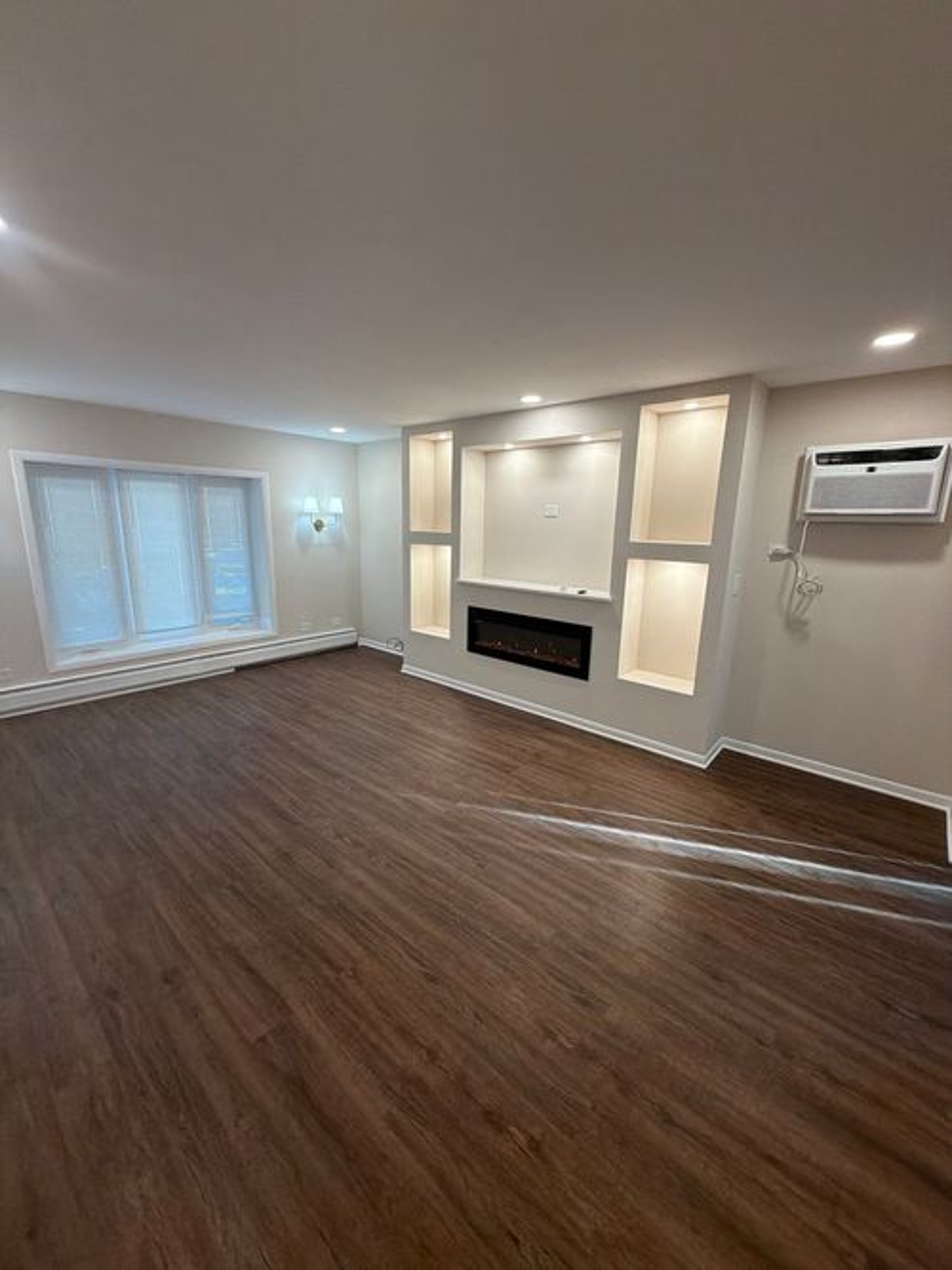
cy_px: 635
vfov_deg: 102.1
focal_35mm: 14
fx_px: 514
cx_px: 476
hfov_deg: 85.7
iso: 250
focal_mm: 2.22
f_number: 2.2
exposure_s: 1/120
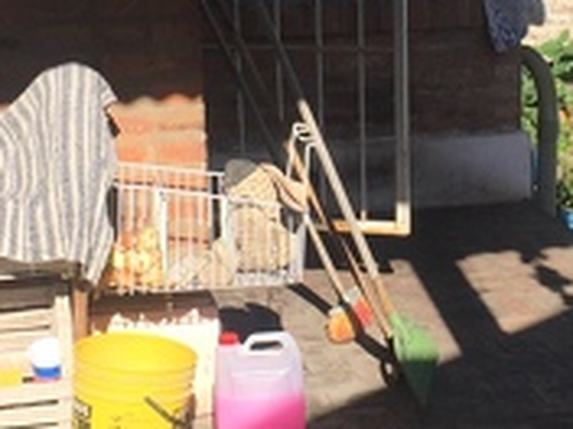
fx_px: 1821
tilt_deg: -8.7
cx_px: 387
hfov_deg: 17.8
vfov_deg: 13.4
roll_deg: +1.3
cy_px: 98
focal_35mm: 110
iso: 32
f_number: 2.2
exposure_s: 1/1721
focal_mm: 4.15
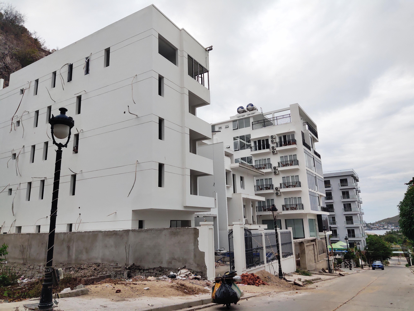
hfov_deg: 69.4
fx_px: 299
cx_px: 207
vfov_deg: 54.9
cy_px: 156
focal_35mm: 25
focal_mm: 4.71
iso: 50
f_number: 1.7
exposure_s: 1/6242
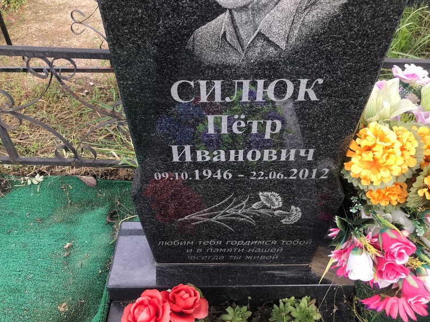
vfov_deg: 48.2
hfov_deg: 61.7
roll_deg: +1.7
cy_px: 161
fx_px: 360
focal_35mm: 29
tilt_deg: -43.0
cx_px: 218
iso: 20
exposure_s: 1/293
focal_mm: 3.99
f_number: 1.8
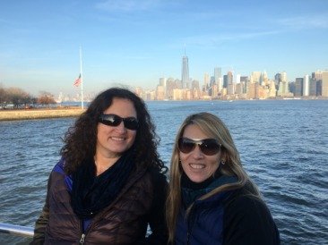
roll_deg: +1.5
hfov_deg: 61.7
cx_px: 164
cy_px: 122
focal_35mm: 29
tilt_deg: -3.8
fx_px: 275
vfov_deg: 48.2
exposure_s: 1/478
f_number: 2.2
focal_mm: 4.15
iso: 25
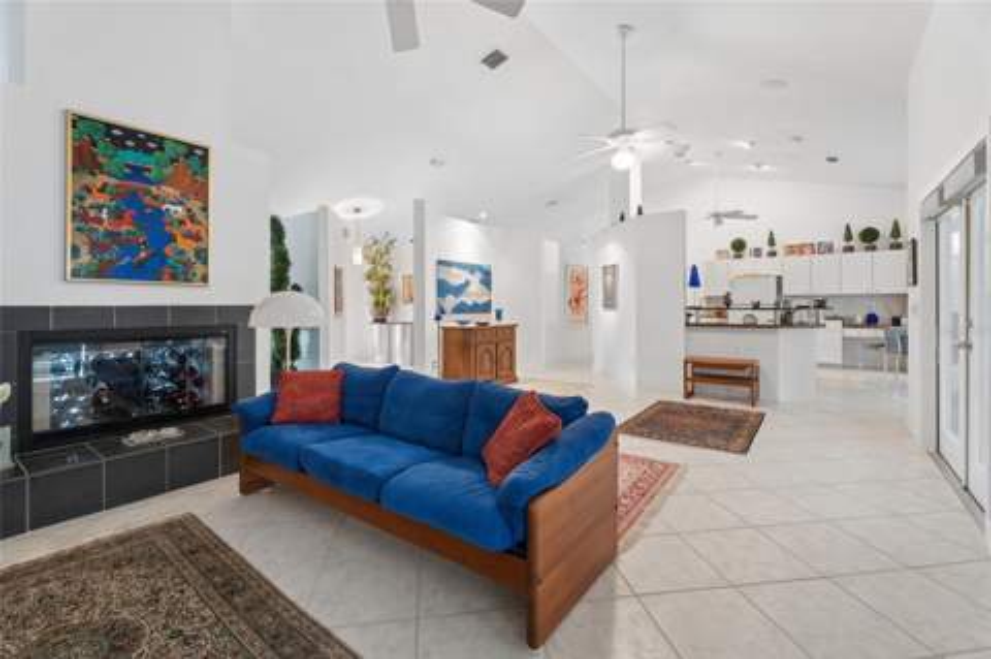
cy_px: 330
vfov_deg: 73.6
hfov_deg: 96.8
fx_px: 440
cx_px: 496
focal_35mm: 16
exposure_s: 1/2
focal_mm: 16
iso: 200
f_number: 8
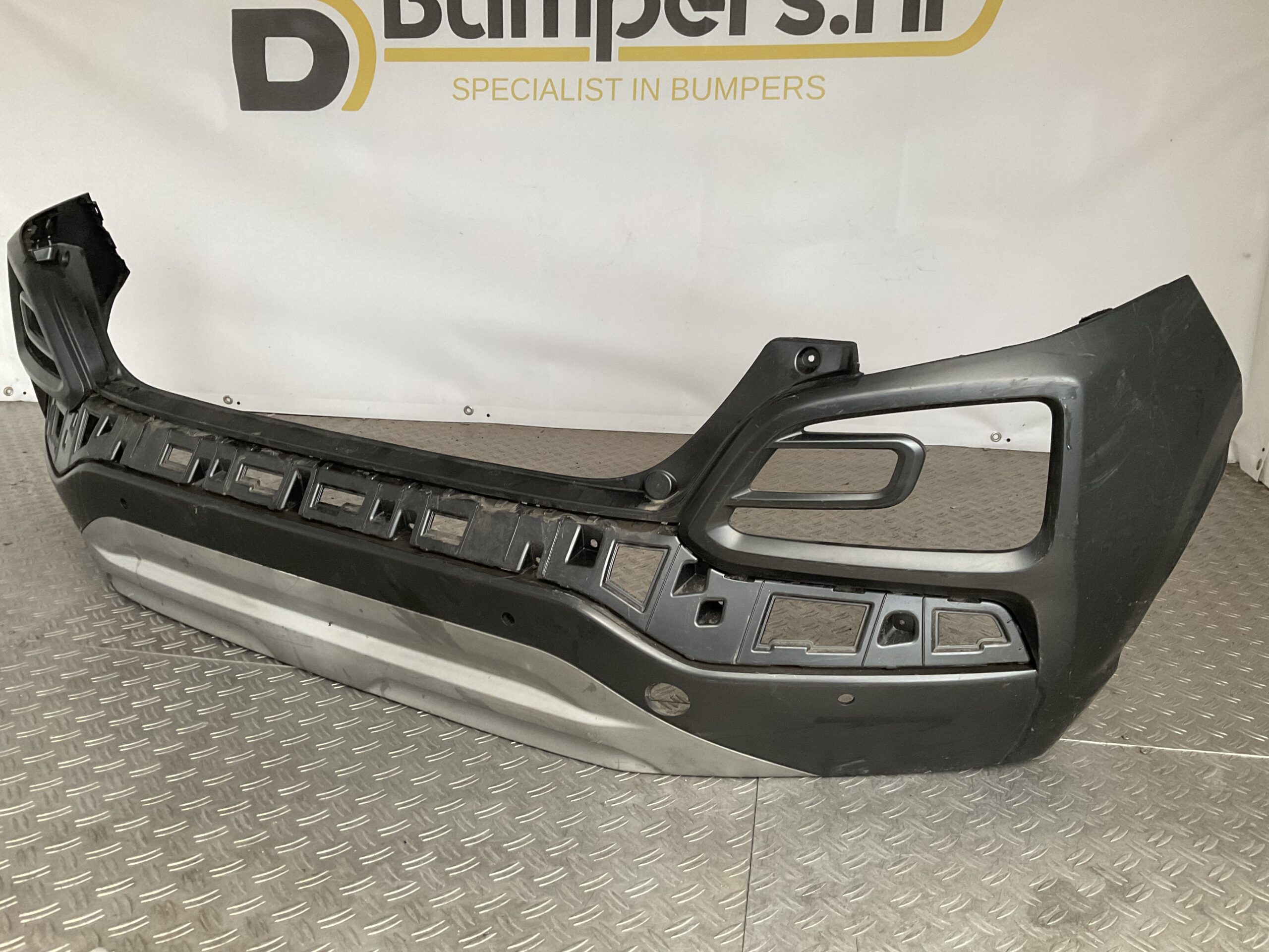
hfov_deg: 61.7
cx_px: 634
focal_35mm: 29
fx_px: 1063
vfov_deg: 48.2
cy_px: 476
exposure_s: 1/50
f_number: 1.8
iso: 100
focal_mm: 3
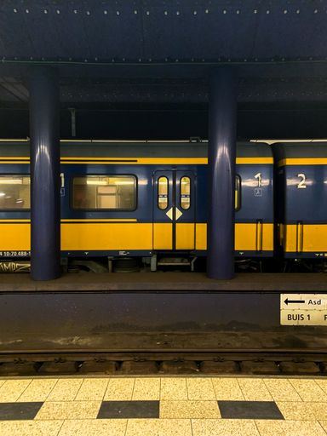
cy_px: 218
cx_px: 164
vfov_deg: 67.3
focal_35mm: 26
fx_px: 327
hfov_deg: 53.1
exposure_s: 1/25
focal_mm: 4.25
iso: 640
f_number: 1.8
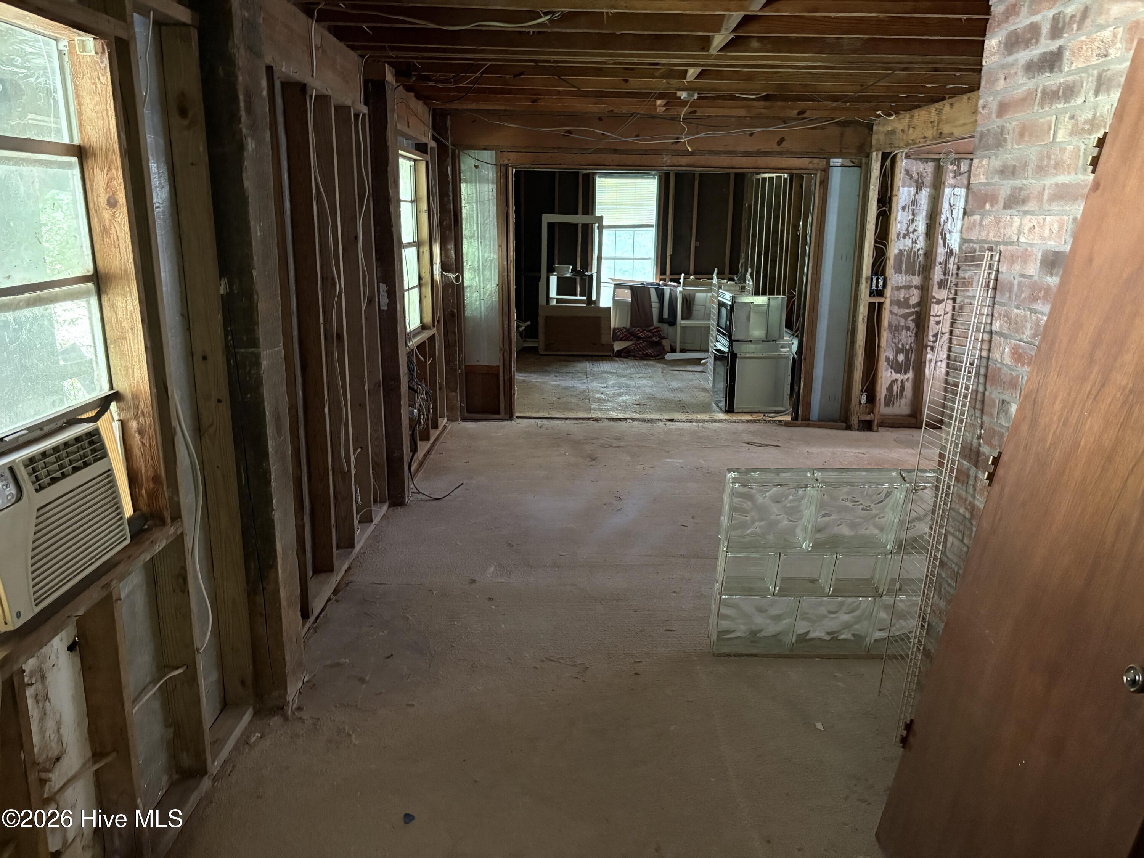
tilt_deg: -14.2
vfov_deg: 53.1
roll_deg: -1.3
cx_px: 572
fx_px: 859
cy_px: 429
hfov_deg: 67.3
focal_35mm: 26
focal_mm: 5.96
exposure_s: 1/30
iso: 800
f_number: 1.6
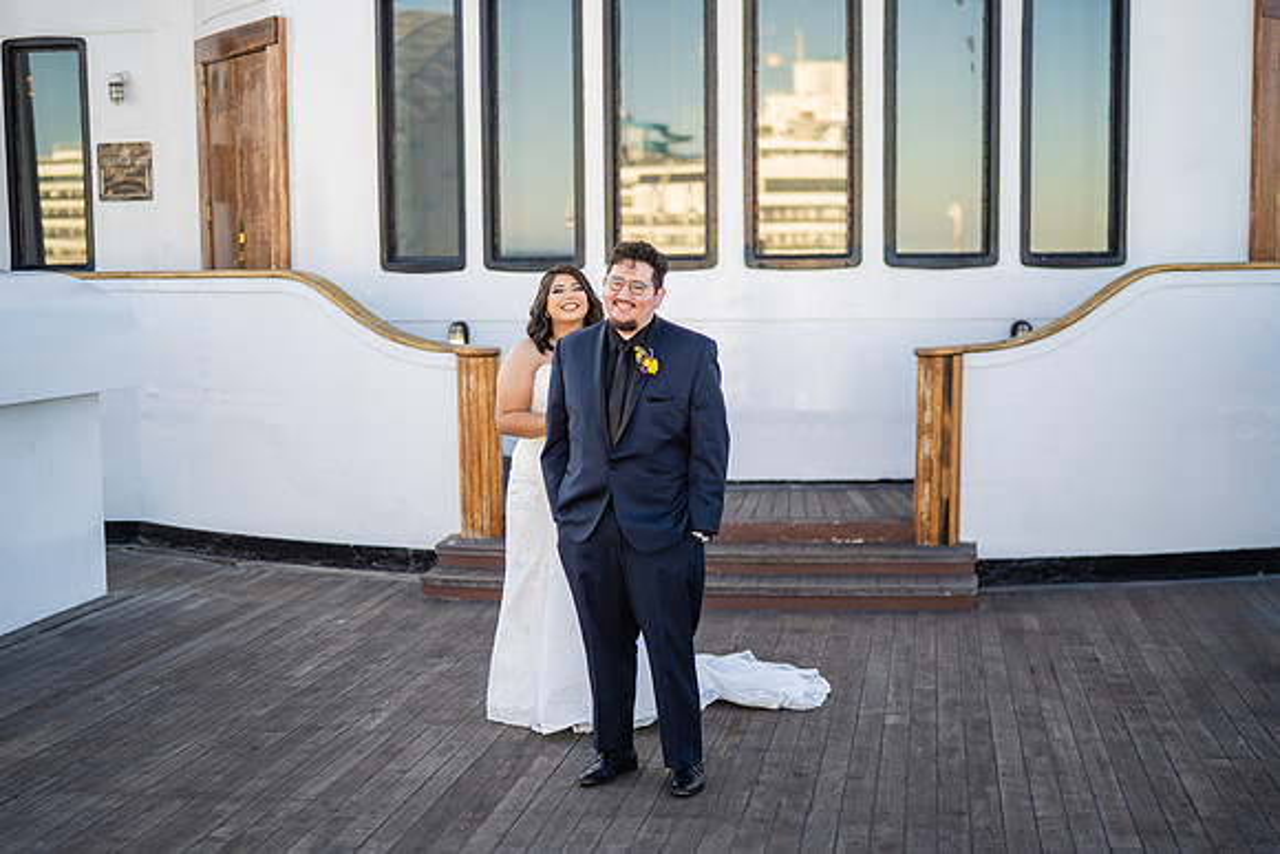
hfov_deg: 39.6
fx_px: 1778
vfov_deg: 27.0
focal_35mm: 50
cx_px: 640
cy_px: 427
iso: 200
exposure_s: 1/2500
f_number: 1.4
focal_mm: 50
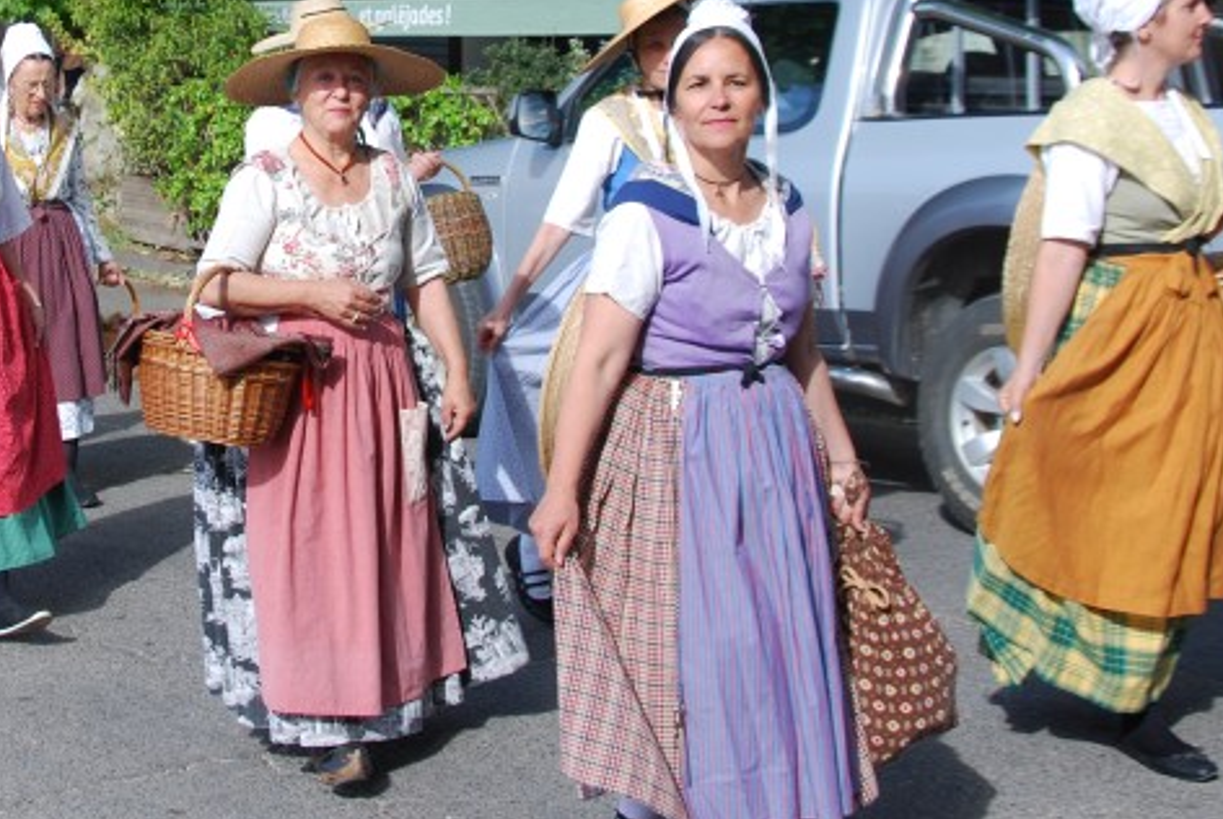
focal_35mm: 74
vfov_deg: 18.3
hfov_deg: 26.9
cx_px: 269
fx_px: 2517
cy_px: 150
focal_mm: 26
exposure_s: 1/160
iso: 100
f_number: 6.3
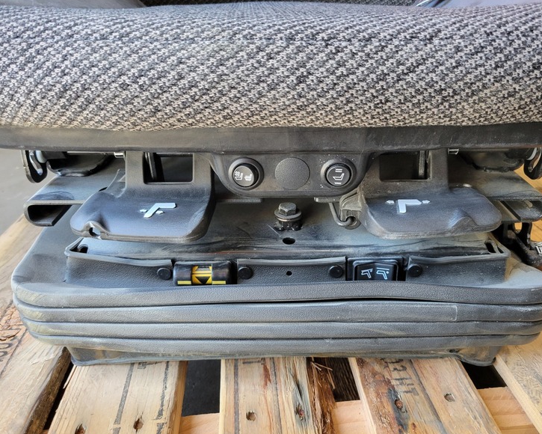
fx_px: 449
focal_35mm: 28
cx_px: 298
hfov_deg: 62.1
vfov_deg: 51.5
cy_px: 221
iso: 200
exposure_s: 1/120
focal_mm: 5.4
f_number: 1.8
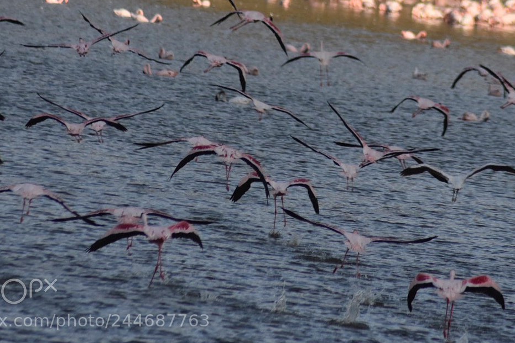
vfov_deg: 1.8
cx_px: 362
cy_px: 69
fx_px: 11059
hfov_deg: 2.7
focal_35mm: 773
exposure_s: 1/2500
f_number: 6.3
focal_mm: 300
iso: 800
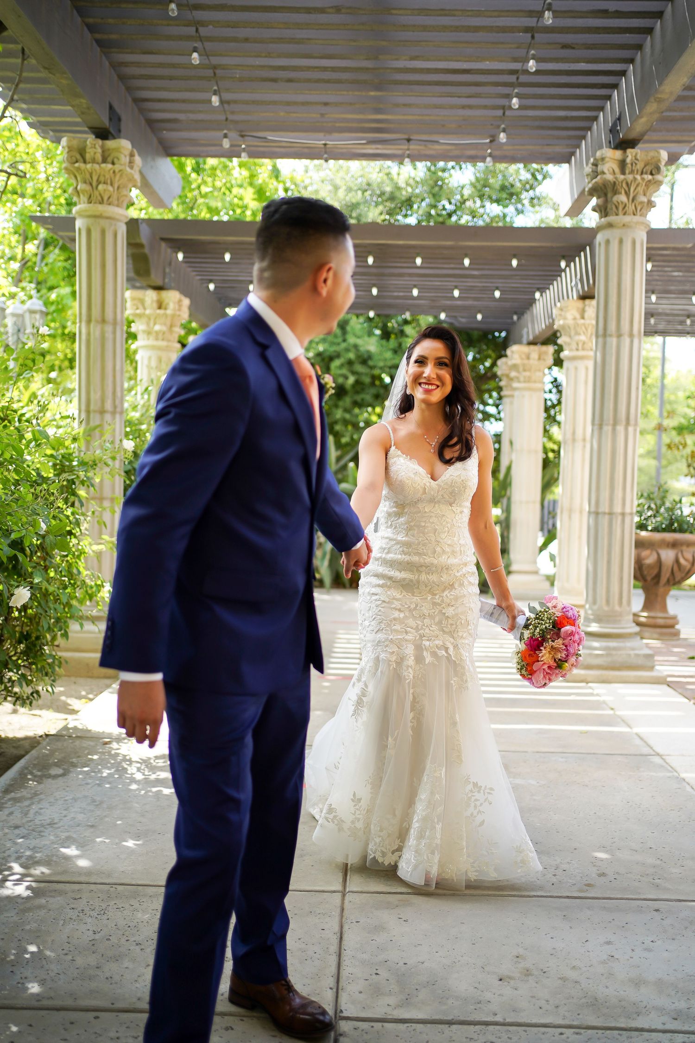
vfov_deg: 54.4
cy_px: 522
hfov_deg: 37.9
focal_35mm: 35
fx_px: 1013
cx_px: 348
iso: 100
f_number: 1.8
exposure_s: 1/1000
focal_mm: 35
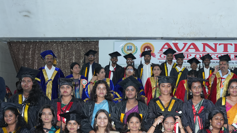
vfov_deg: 17.4
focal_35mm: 69
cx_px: 164
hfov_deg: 30.4
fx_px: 431
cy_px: 112
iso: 1000
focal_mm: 30.7
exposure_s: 1/125
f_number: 5.6
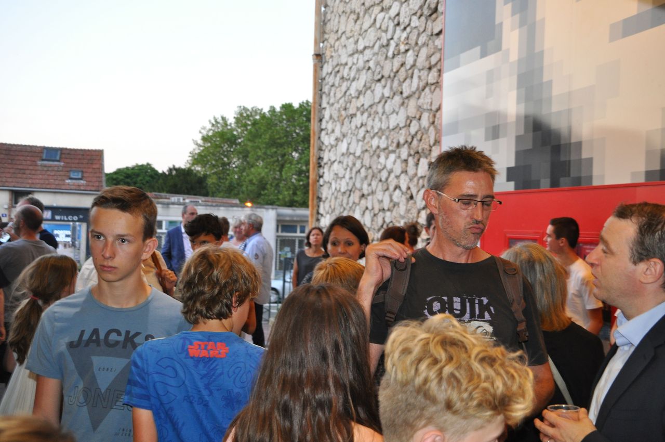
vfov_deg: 34.1
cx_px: 332
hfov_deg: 49.6
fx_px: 719
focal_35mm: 39
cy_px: 221
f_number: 4
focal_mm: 26
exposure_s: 1/60
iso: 800
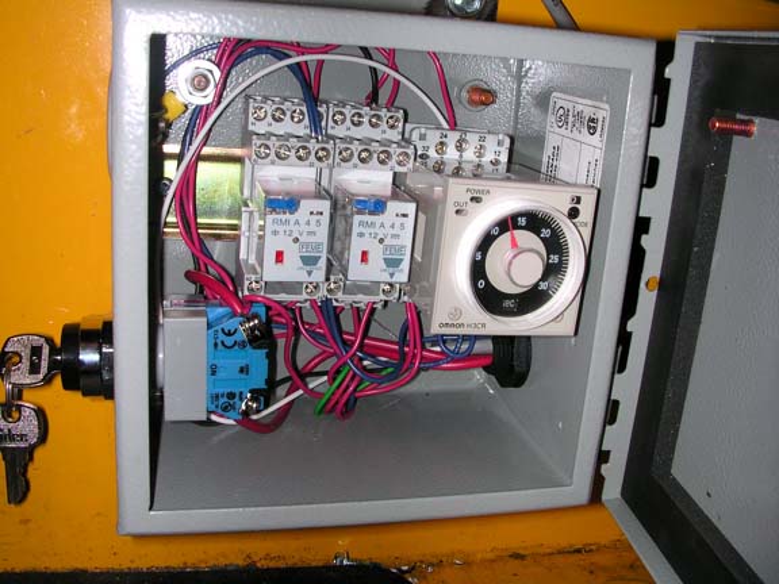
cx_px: 390
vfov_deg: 38.7
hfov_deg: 50.1
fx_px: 833
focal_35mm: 37
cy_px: 292
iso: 100
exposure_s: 1/60
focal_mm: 5.6
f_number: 4.5
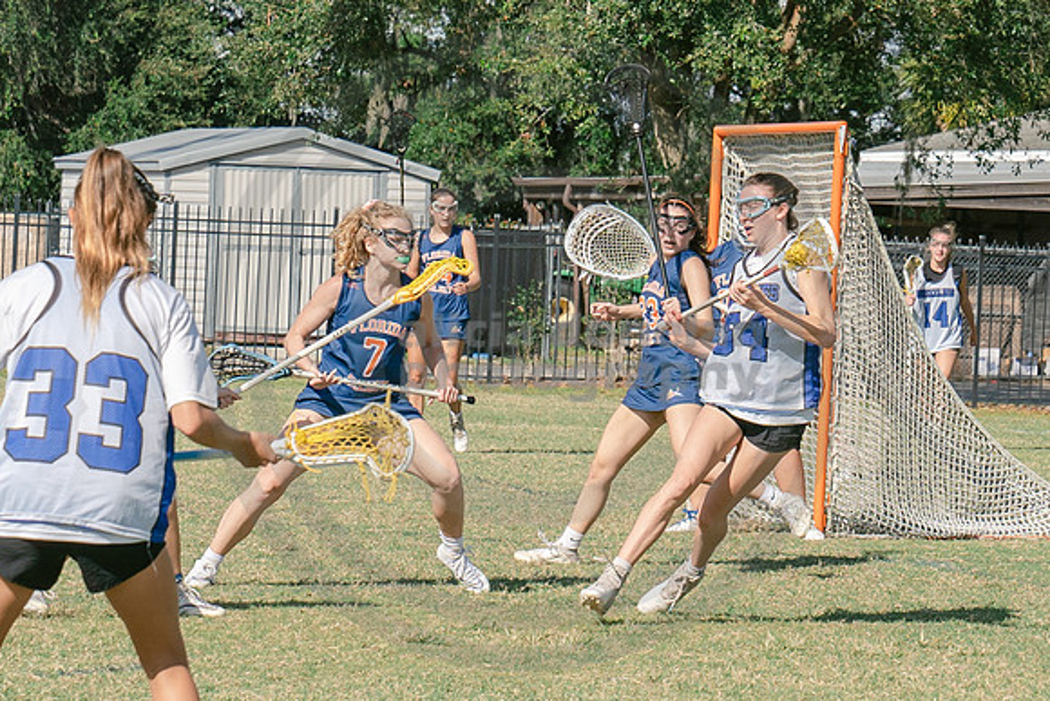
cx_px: 737
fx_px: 6474
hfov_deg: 9.3
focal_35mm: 222
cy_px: 335
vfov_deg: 6.2
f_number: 5.6
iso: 250
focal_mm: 70
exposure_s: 1/1250
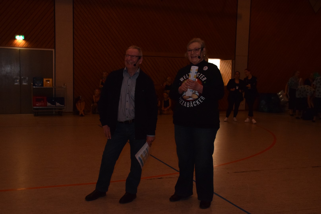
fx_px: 402
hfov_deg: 43.6
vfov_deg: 29.9
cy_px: 107
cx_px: 160
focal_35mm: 45
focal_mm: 30
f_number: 4
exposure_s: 1/60
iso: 3200
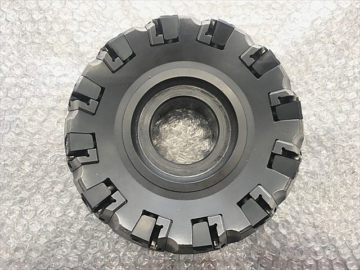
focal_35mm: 28
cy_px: 135
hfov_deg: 63.4
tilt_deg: -83.2
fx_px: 291
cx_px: 180
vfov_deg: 49.7
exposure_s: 1/30
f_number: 1.8
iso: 40
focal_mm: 3.99
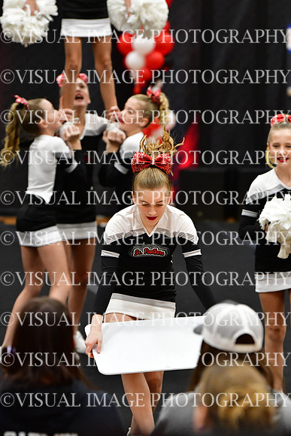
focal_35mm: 232
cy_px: 218
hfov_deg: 5.9
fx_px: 2811
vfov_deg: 8.9
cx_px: 146
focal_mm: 155
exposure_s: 1/500
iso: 4000
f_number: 3.5
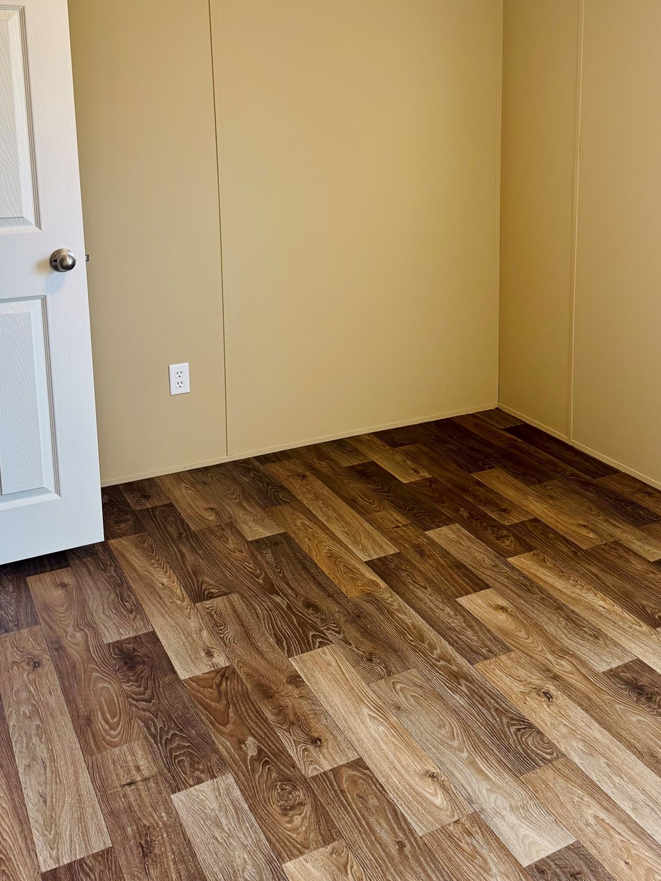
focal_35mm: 37
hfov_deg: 38.0
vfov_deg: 48.8
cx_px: 472
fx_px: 942
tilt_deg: -10.2
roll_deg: +0.2
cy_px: 258
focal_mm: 6.76
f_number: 1.78
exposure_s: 1/120
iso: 160
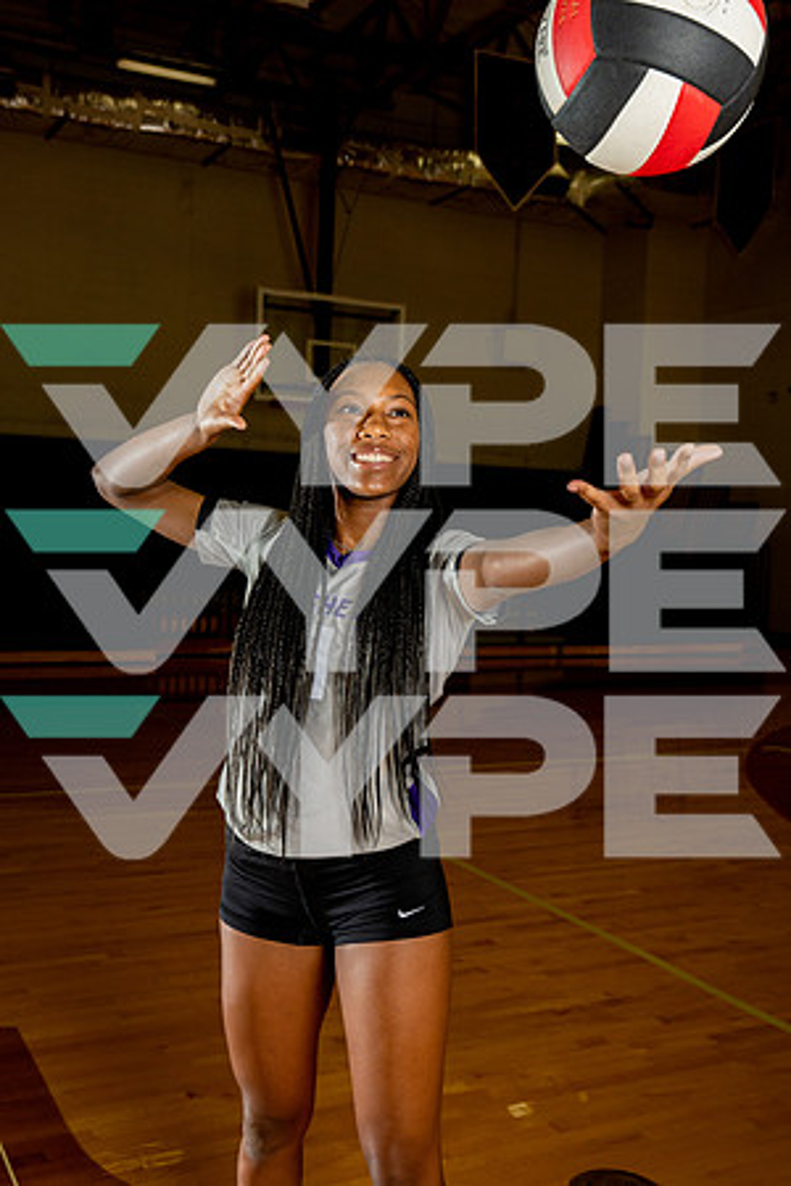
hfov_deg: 34.2
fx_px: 1285
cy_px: 593
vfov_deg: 49.6
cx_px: 396
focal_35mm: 39
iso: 400
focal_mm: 39
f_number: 7.1
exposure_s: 1/250
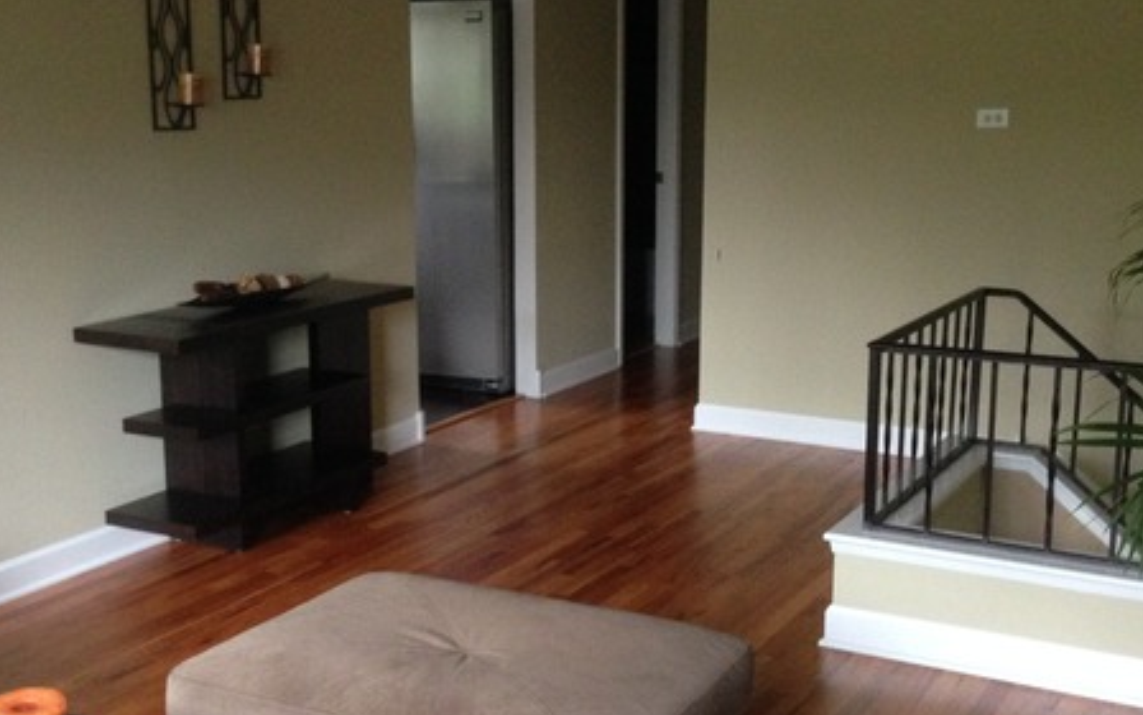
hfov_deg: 40.2
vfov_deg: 25.8
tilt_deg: -12.1
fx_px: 1558
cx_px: 510
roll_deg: -0.2
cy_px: 388
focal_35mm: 50
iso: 400
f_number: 2.4
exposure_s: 1/15
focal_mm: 4.12
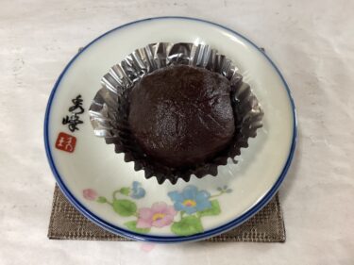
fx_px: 317
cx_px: 177
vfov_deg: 45.4
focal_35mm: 31
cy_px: 132
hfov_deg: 58.4
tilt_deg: -66.6
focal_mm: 3.3
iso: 200
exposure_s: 1/60
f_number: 2.4
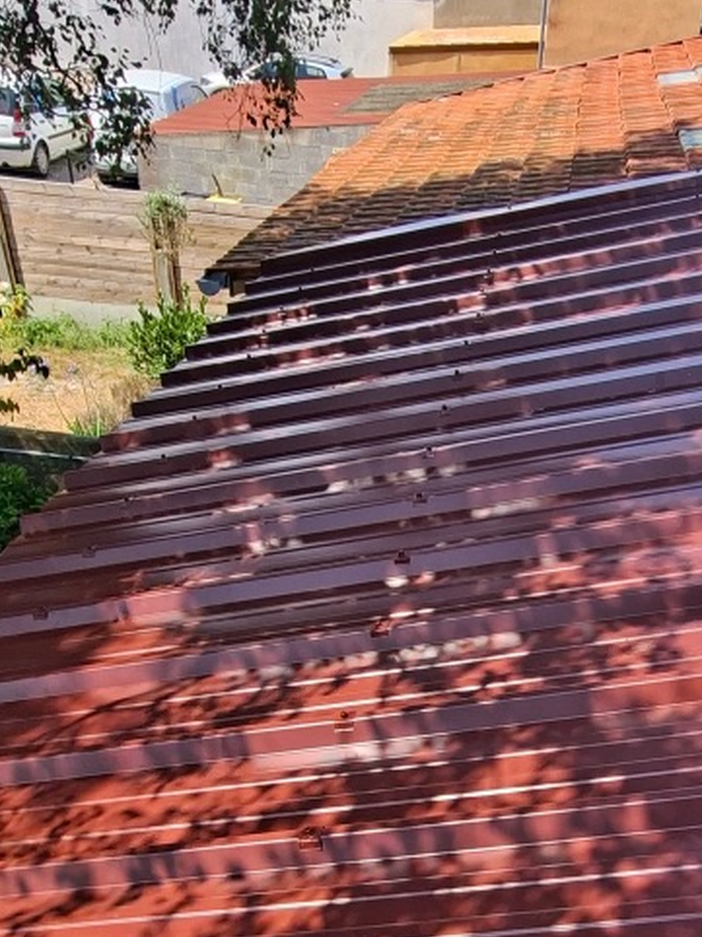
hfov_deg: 38.7
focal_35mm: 36
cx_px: 521
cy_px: 706
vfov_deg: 49.3
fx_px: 974
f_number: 2.2
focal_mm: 1.74
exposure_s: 1/905
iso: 40
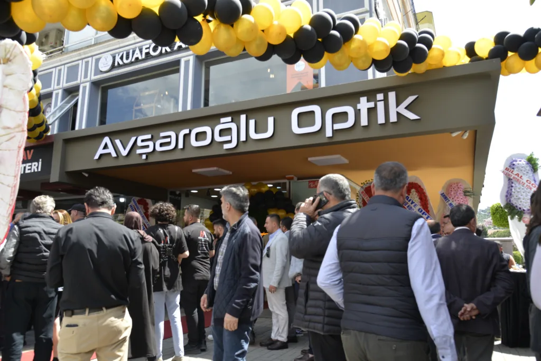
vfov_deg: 48.0
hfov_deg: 67.4
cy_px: 180
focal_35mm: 27
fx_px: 406
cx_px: 270
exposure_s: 1/200
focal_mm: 27
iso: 250
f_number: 7.1
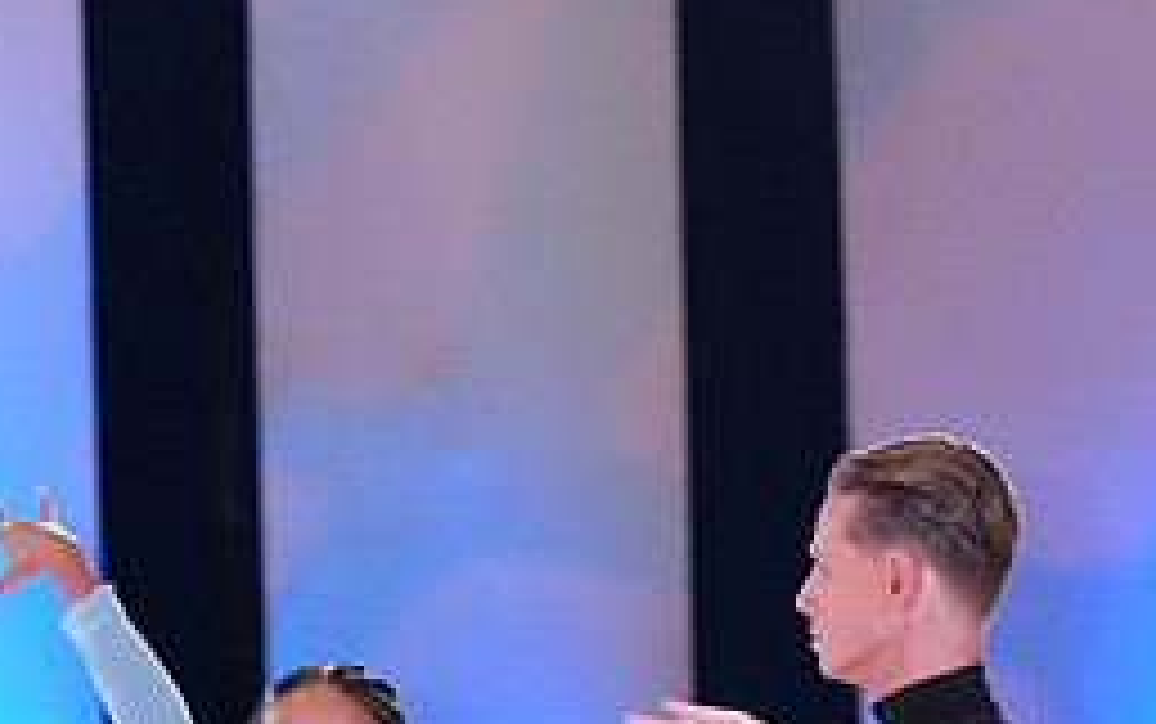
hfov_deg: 6.8
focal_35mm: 310
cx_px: 695
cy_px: 1250
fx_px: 9773
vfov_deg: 4.2
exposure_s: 1/250
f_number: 5
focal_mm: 135
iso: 4000
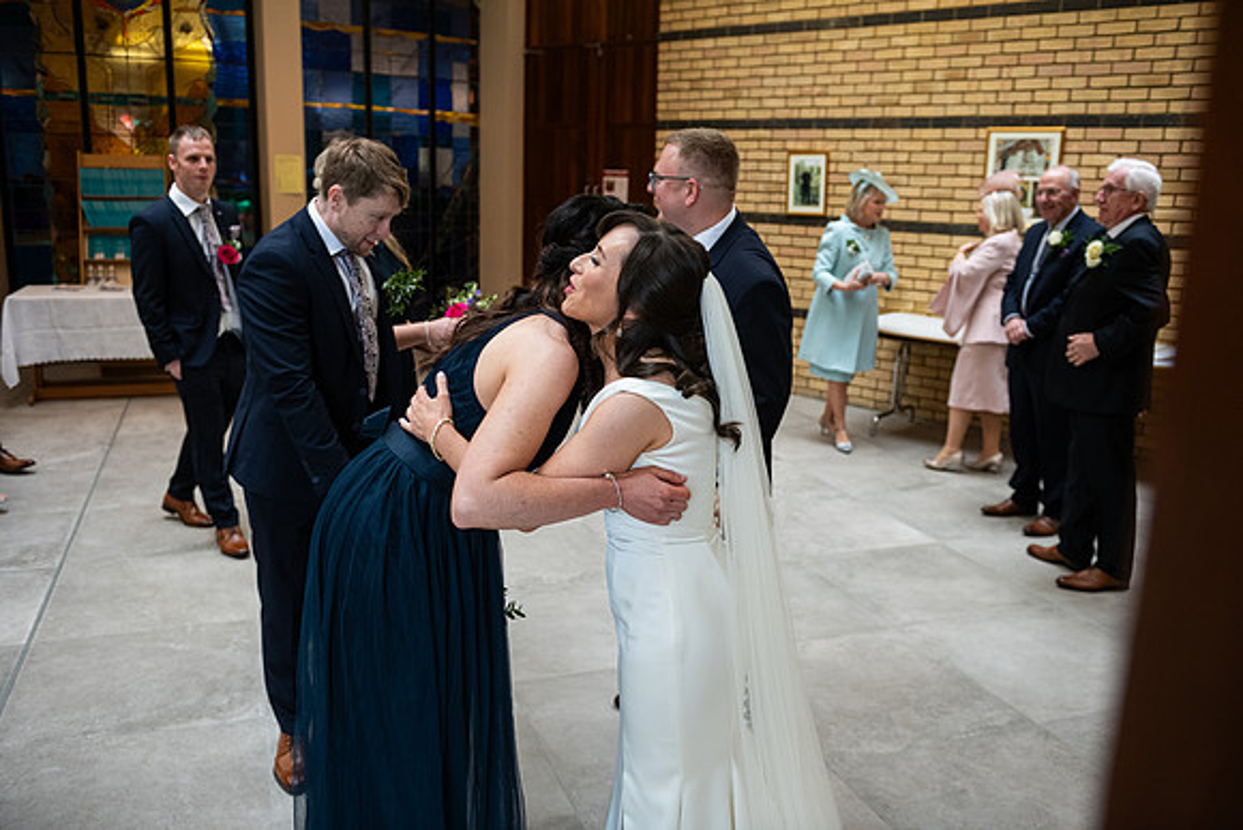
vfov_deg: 42.3
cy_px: 415
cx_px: 622
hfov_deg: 60.3
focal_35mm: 31
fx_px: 1071
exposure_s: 1/160
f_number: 3.5
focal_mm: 31
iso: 800
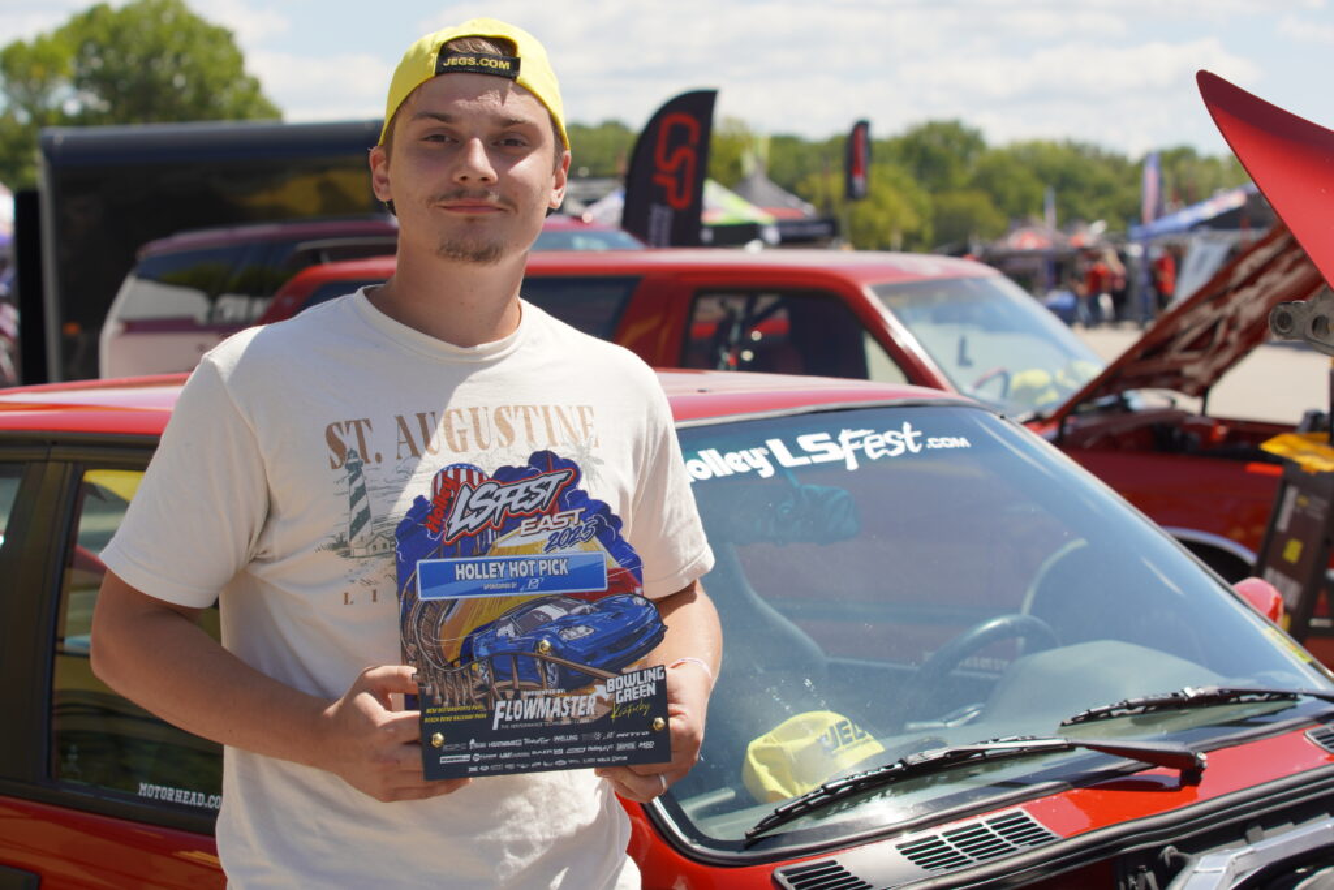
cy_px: 445
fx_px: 3057
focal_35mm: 82
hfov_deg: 24.6
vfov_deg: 16.6
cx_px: 667
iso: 100
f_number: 4.5
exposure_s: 1/640
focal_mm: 55
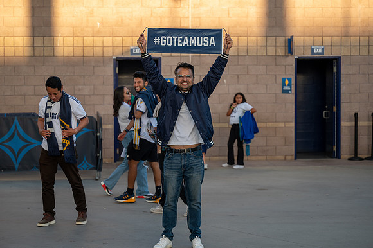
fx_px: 725
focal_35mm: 70
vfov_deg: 19.4
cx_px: 186
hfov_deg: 28.9
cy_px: 124
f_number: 2.8
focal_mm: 70
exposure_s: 1/800
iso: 320
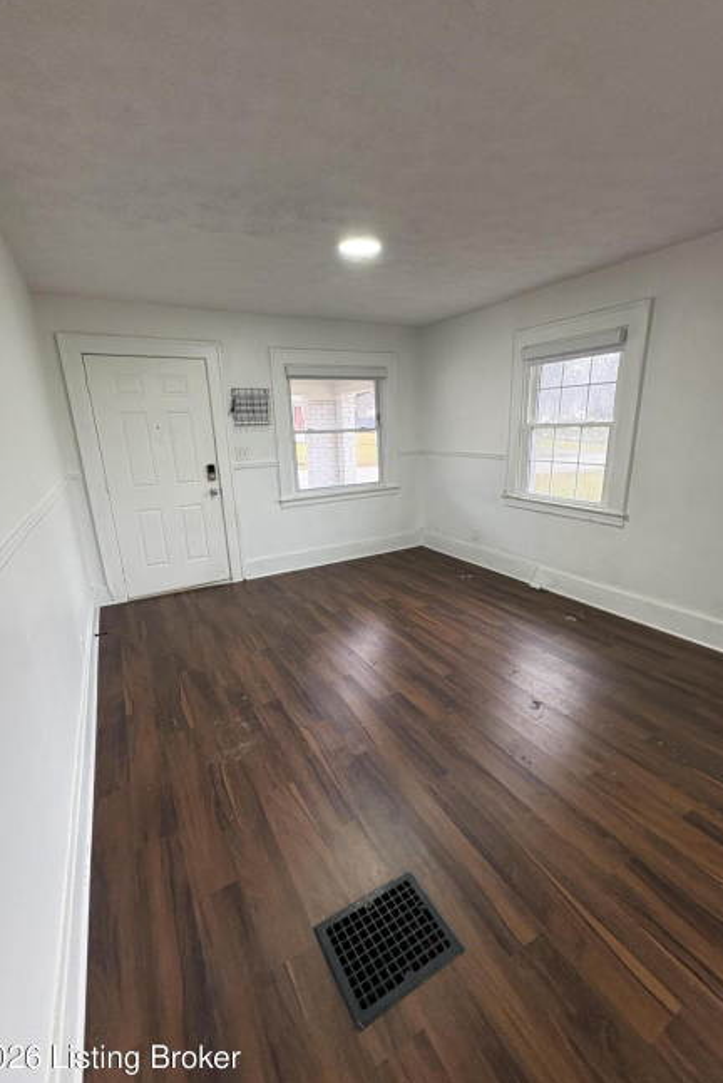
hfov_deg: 77.4
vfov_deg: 100.4
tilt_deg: -16.9
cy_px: 550
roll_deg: +1.7
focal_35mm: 15
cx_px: 365
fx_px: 451
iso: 250
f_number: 2.2
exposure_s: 1/120
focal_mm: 2.22
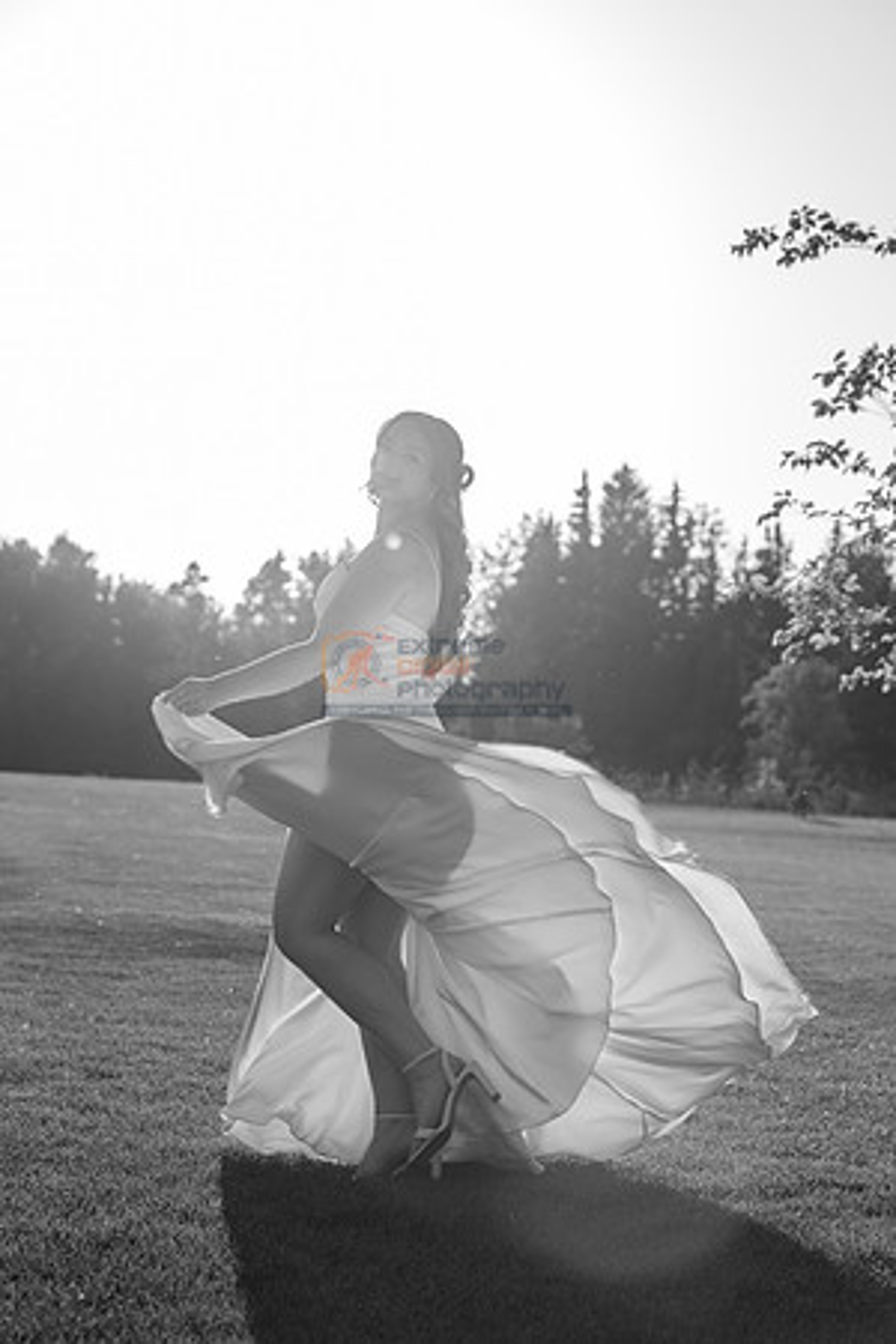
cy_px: 672
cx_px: 448
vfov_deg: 23.1
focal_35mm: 88
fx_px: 3285
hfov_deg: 15.5
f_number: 5.6
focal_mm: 88
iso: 125
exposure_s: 1/320
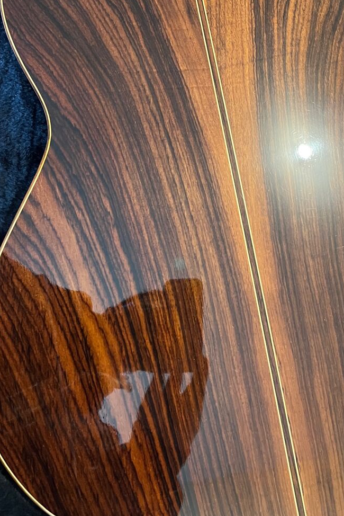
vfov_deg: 51.6
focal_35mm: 37
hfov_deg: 35.4
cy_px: 211
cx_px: 245
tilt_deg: -65.4
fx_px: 530
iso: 500
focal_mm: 5.1
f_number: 1.6
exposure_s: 1/40
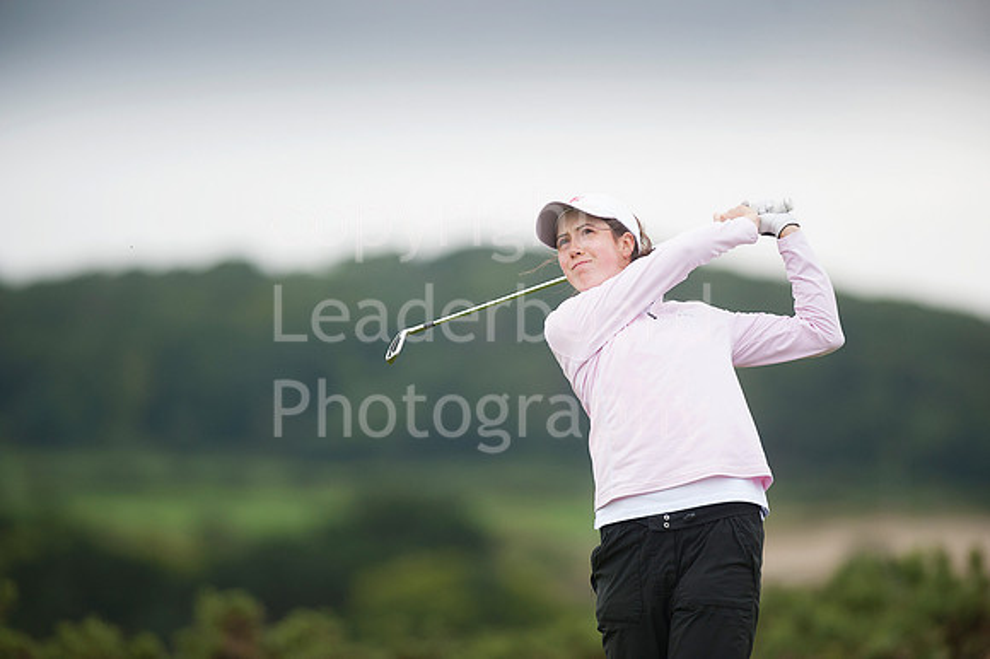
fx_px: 8245
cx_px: 495
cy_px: 330
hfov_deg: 6.9
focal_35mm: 300
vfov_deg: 4.6
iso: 400
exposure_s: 1/2500
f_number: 4
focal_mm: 300
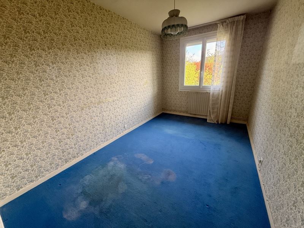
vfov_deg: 85.7
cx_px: 152
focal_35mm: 14
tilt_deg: -17.0
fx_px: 123
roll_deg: +2.6
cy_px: 114
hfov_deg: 102.1
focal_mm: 2.22
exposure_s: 1/99
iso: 250
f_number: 2.2
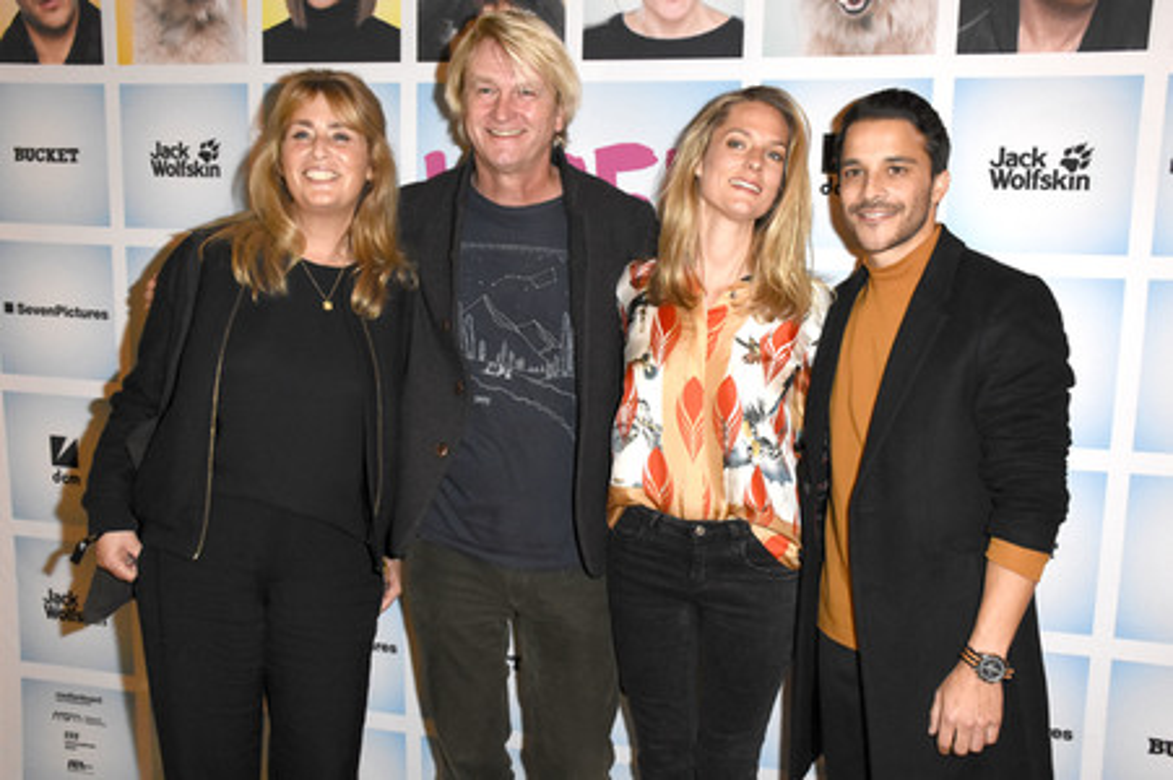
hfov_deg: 55.1
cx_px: 586
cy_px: 390
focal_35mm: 34
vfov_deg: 38.3
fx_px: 1123
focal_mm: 23
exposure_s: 1/160
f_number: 6.3
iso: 3200
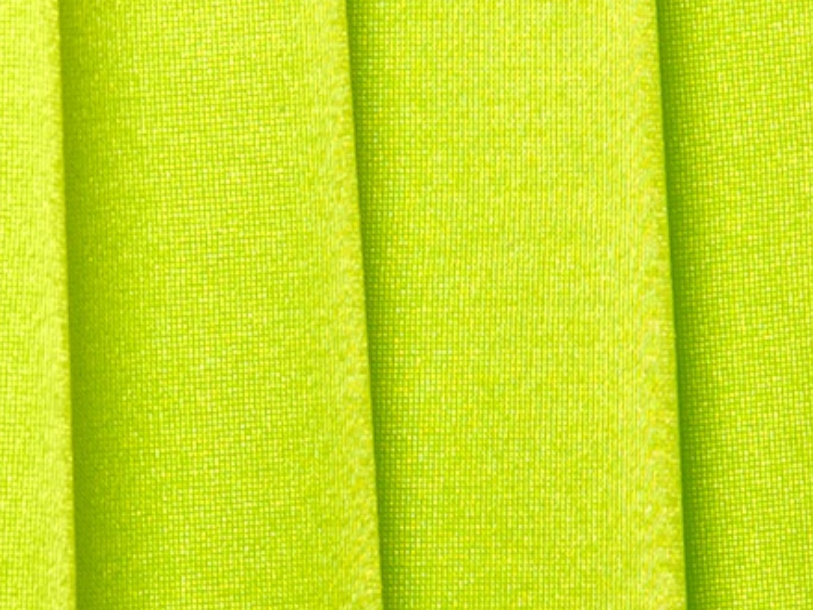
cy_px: 245
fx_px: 6238
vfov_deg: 5.6
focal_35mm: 266
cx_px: 263
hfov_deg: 7.5
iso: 200
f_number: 11
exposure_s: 1/250
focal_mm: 135
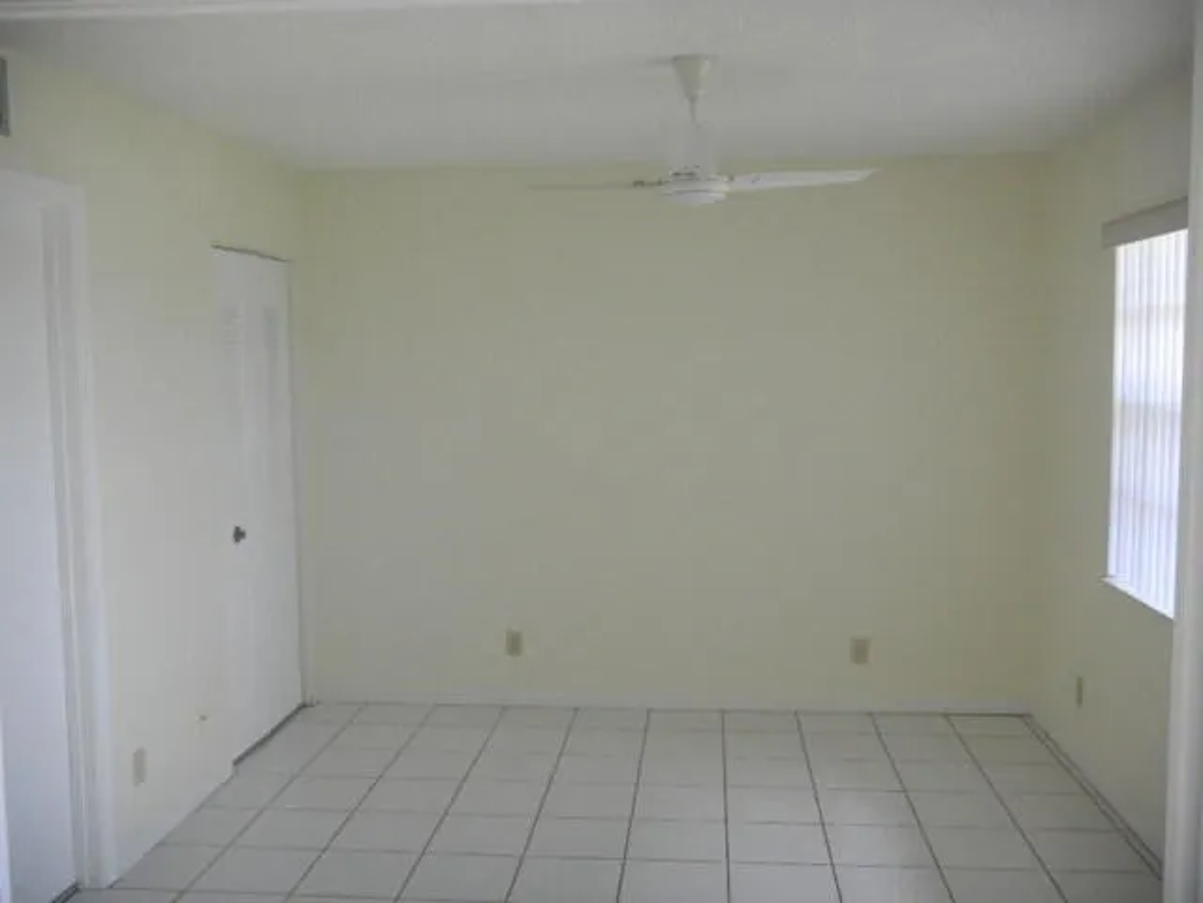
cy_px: 452
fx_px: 1216
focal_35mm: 35
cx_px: 602
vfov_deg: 40.7
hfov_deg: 52.6
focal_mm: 6.3
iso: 124
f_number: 3.6
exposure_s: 1/30
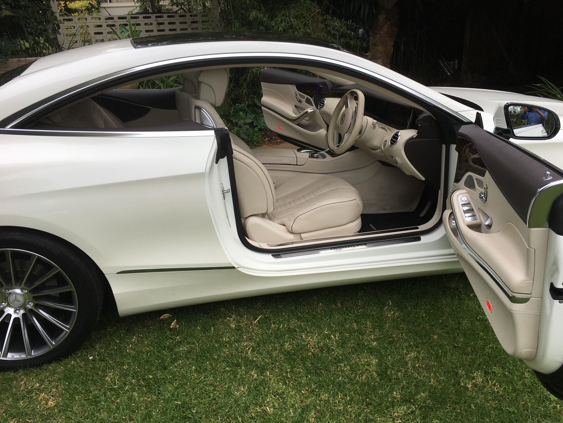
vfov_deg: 48.2
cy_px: 212
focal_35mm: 29
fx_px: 472
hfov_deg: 61.7
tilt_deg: -17.4
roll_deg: +1.4
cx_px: 282
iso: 25
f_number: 2.2
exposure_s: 1/330
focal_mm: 4.15
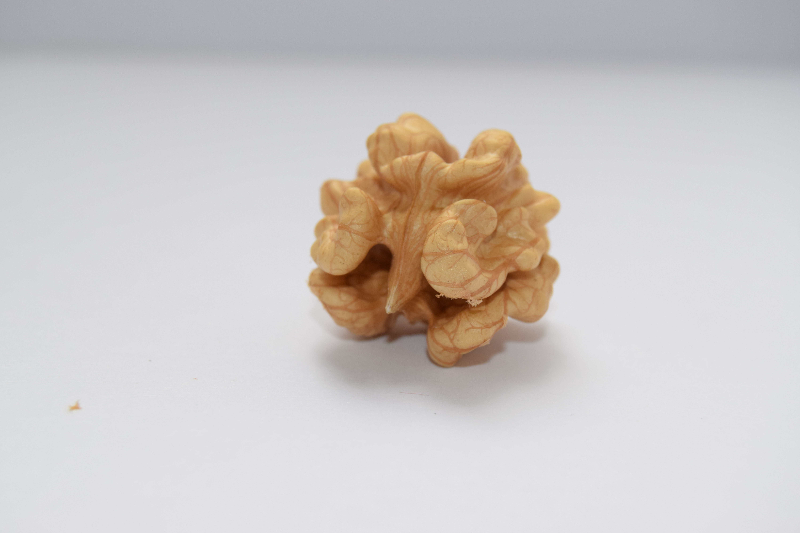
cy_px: 266
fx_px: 1833
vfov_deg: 16.6
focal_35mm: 82
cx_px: 400
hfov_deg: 24.6
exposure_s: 1/100
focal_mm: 55
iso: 800
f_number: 8
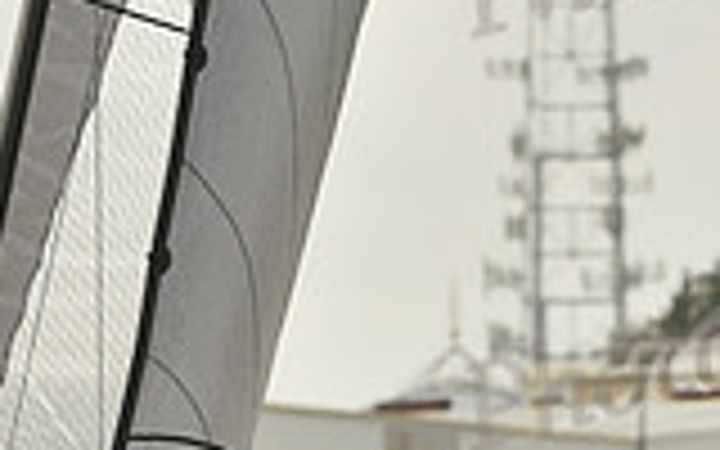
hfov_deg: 2.4
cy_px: 632
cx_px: 234
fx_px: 17405
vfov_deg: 1.5
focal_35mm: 887
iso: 320
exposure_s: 1/1250
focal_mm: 240
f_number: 6.3
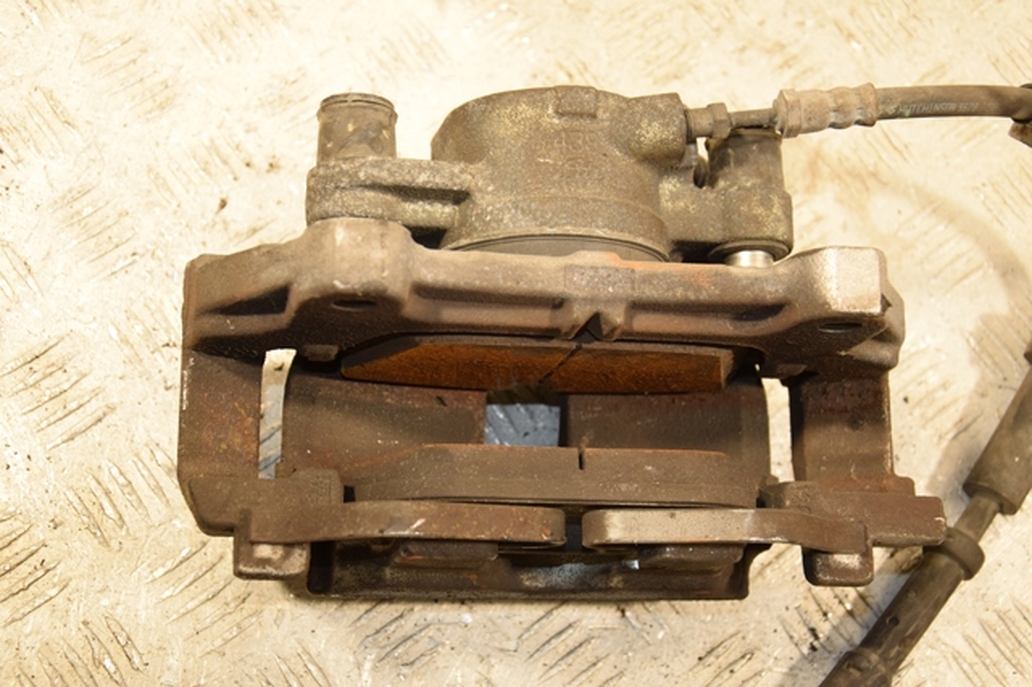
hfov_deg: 35.1
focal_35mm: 57
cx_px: 516
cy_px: 344
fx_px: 1633
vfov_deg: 23.8
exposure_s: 1/200
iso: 800
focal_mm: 38
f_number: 5
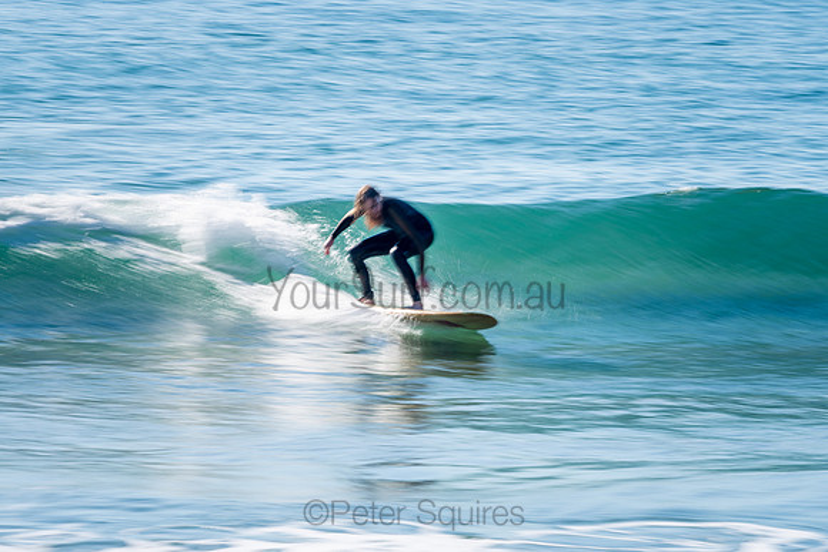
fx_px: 13769
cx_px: 423
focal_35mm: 599
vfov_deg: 2.3
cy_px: 270
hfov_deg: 3.4
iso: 31
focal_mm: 500
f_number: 22
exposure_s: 1/20
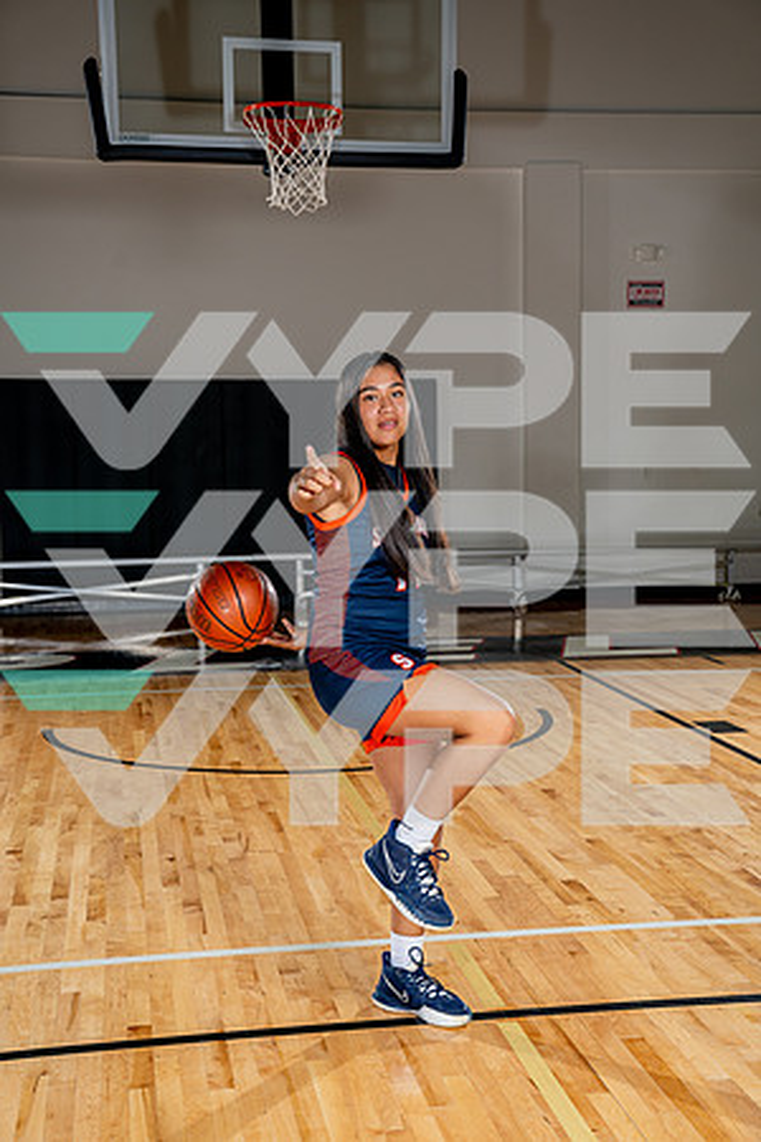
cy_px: 571
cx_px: 380
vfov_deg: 41.1
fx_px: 1522
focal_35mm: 48
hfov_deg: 28.1
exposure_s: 1/250
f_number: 5.6
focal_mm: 48
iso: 200
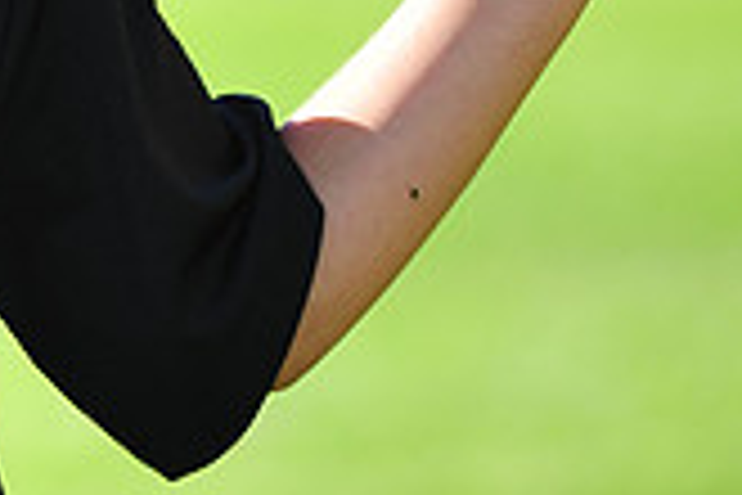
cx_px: -342
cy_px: -360
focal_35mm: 616
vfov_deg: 2.2
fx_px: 12695
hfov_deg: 3.3
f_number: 5
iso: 200
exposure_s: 1/500
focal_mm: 175
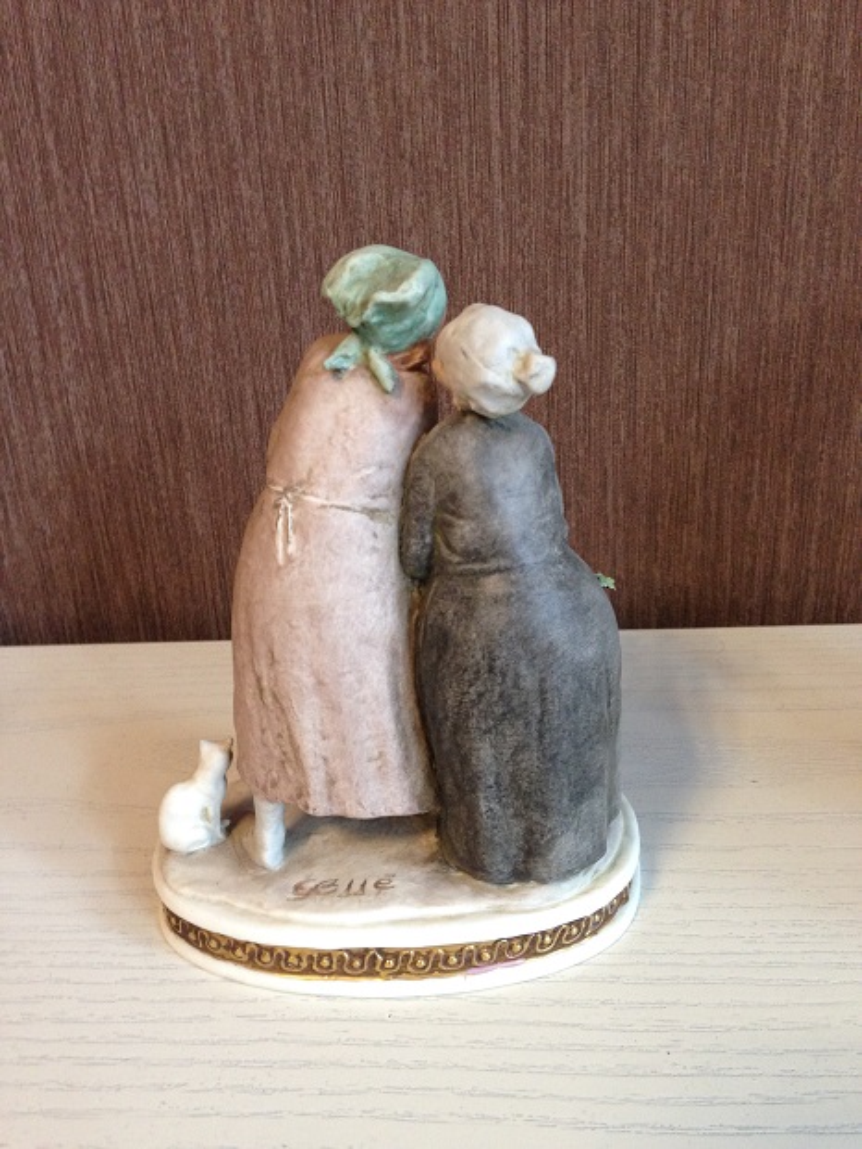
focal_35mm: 33
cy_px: 574
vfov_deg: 55.3
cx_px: 431
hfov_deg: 43.0
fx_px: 1095
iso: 160
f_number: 2.4
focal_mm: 4.12
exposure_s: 1/20
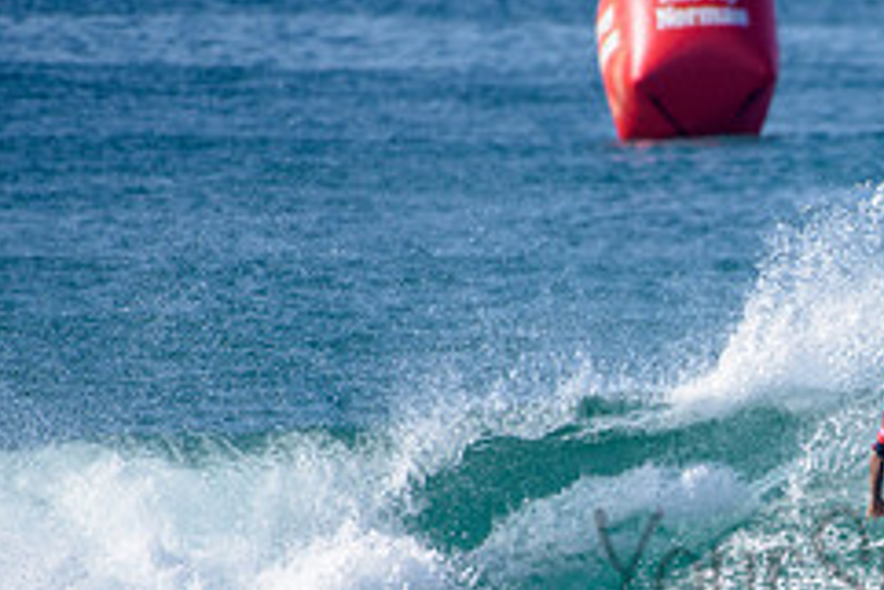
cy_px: 533
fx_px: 29581
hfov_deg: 1.7
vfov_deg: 1.1
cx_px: 972
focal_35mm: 1204
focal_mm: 500
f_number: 5.6
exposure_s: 1/2000
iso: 160
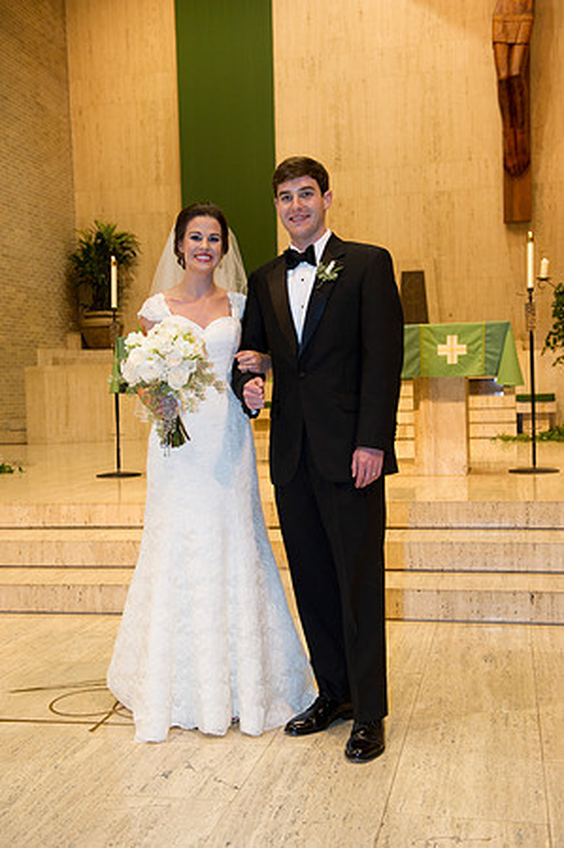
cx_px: 282
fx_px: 989
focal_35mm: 42
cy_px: 424
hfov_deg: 31.8
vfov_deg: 46.4
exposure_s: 1/80
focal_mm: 42
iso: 1600
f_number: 5
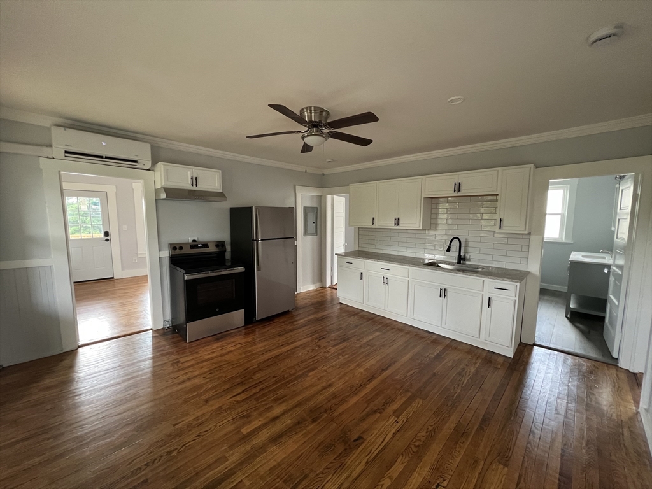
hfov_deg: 106.2
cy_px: 244
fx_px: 245
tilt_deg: -6.1
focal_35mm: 13
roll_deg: -0.7
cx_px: 326
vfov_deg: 89.9
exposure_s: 1/62
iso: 250
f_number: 1.8
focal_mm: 1.57
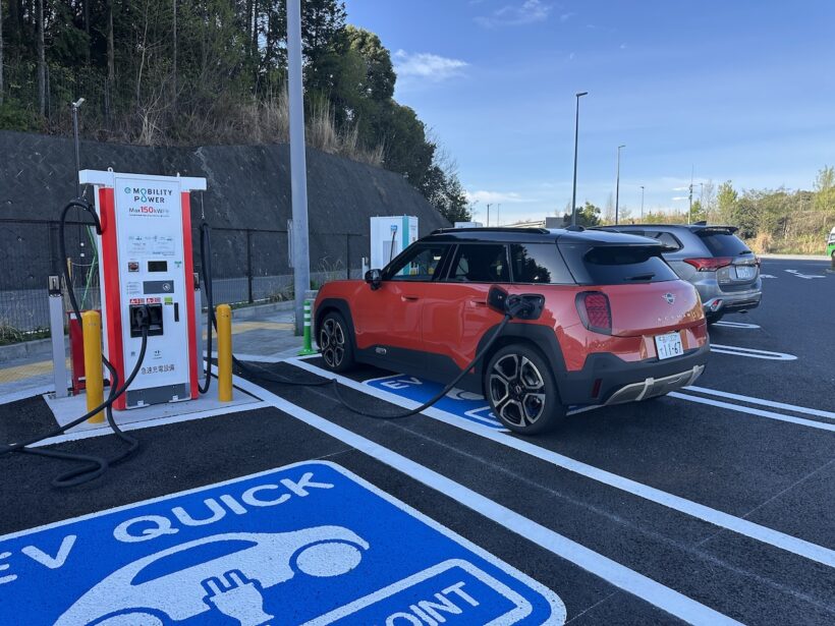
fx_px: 579
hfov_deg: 71.6
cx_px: 418
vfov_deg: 56.8
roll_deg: -0.2
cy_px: 313
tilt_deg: -5.5
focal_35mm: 24
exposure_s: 1/1241
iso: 80
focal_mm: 6.86
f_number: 1.78
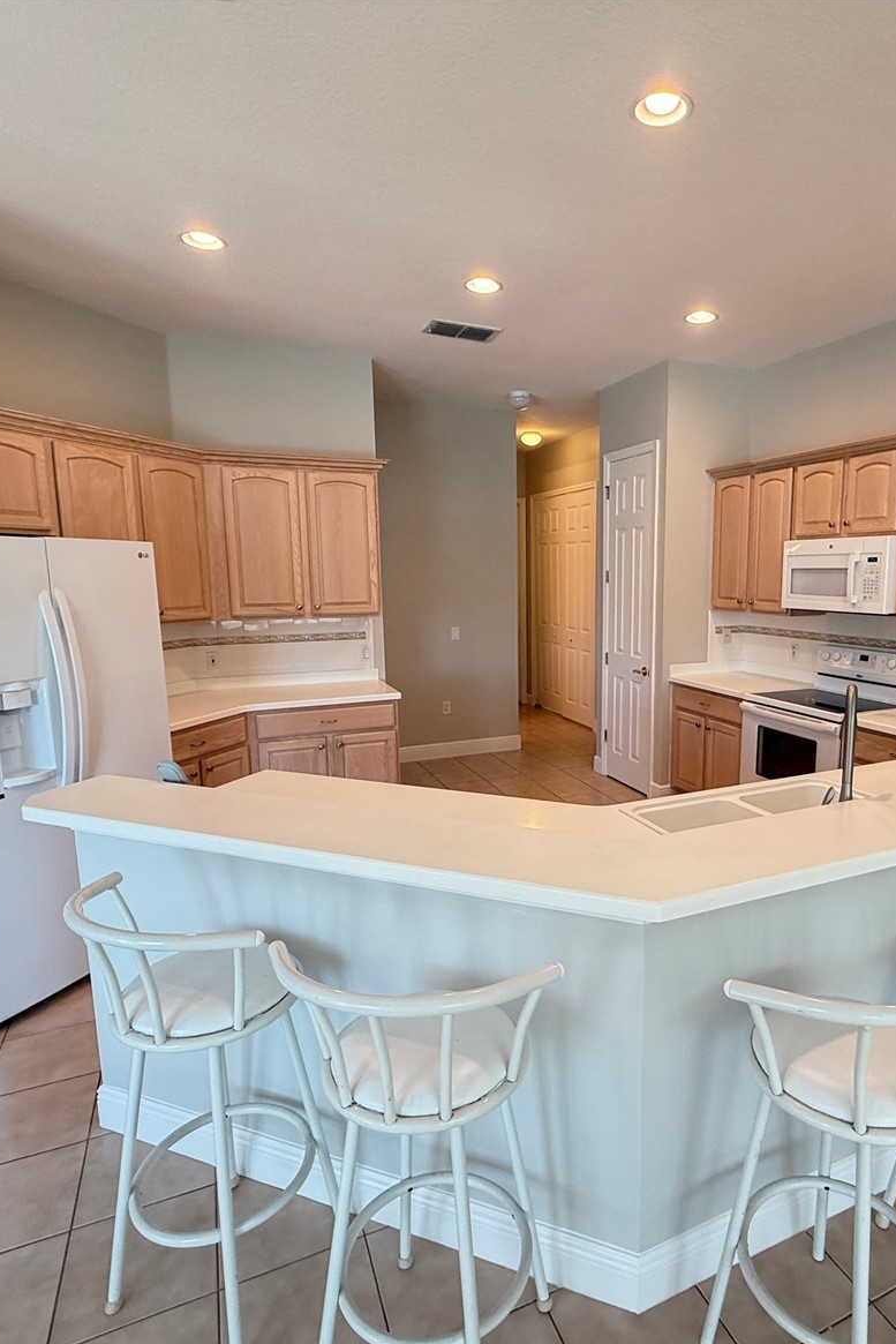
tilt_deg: -9.4
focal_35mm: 20
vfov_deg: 84.0
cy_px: 689
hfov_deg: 61.2
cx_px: 554
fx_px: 746
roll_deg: -0.6
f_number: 2.2
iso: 200
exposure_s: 1/60
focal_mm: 2.22
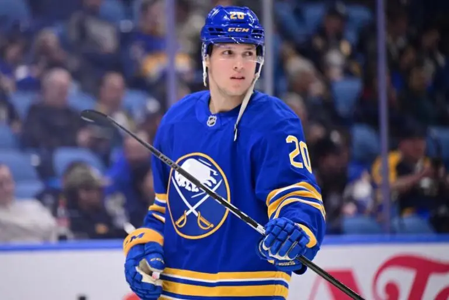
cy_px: 150
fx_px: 2494
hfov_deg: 10.3
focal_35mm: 200
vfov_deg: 6.9
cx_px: 224
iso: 3200
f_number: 2.8
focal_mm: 200
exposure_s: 1/1600
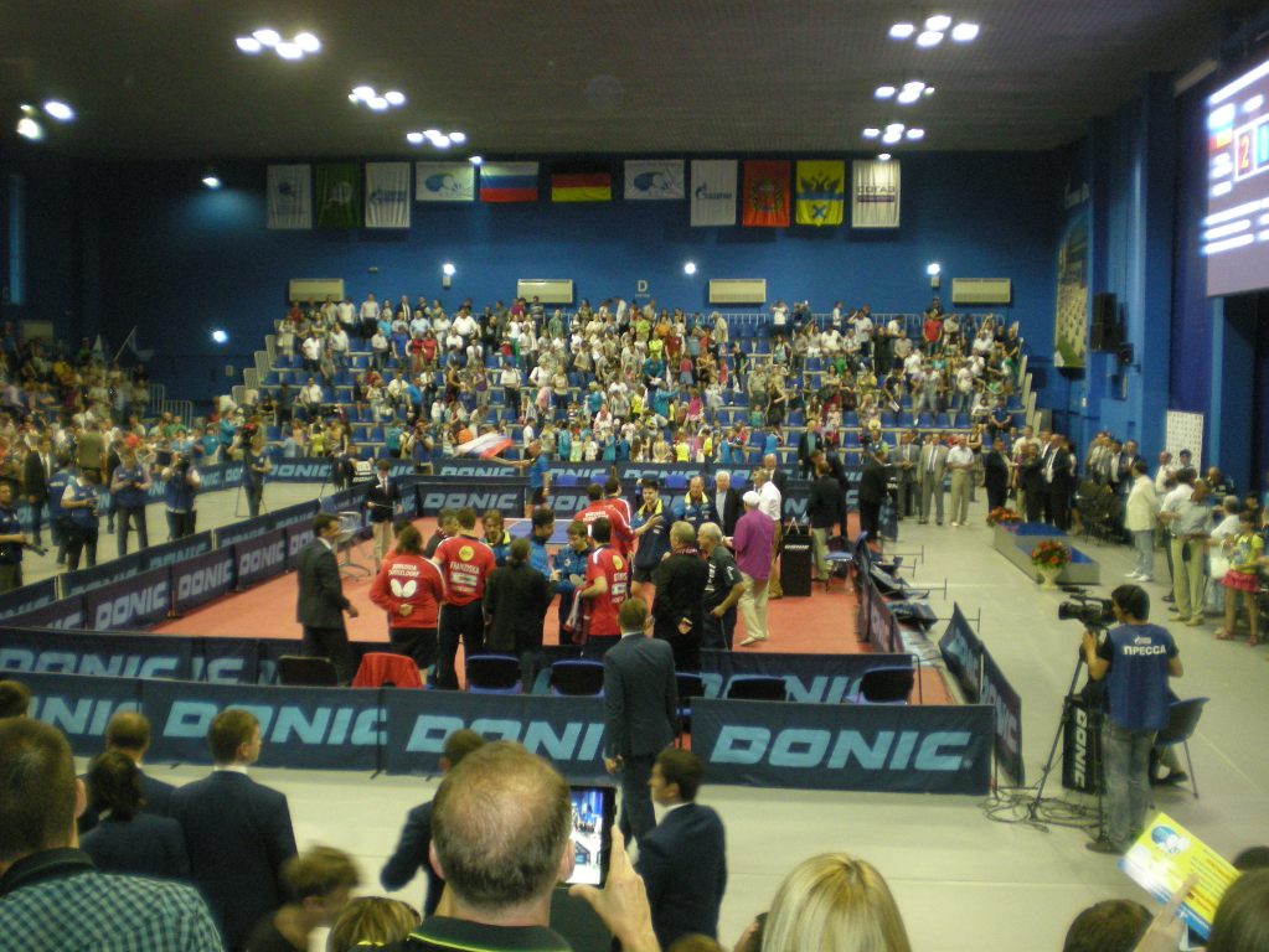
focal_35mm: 38
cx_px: 634
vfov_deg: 37.7
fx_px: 1394
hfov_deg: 49.0
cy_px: 476
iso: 275
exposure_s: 1/30
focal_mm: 6.3
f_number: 3.1
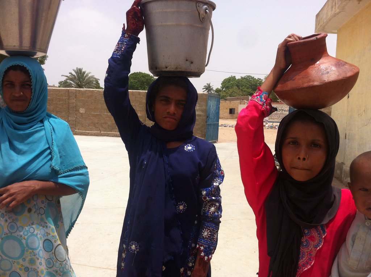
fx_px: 375
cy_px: 138
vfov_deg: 40.6
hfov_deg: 52.7
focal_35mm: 35
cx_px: 186
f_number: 2.8
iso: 80
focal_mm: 3.85
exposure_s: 1/1588
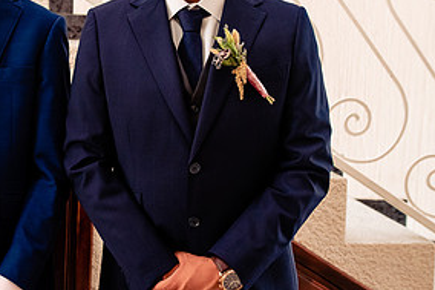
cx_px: 84
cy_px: 108
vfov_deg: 22.2
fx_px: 737
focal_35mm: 61
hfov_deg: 32.0
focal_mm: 29
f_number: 3.2
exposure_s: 1/80
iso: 1600
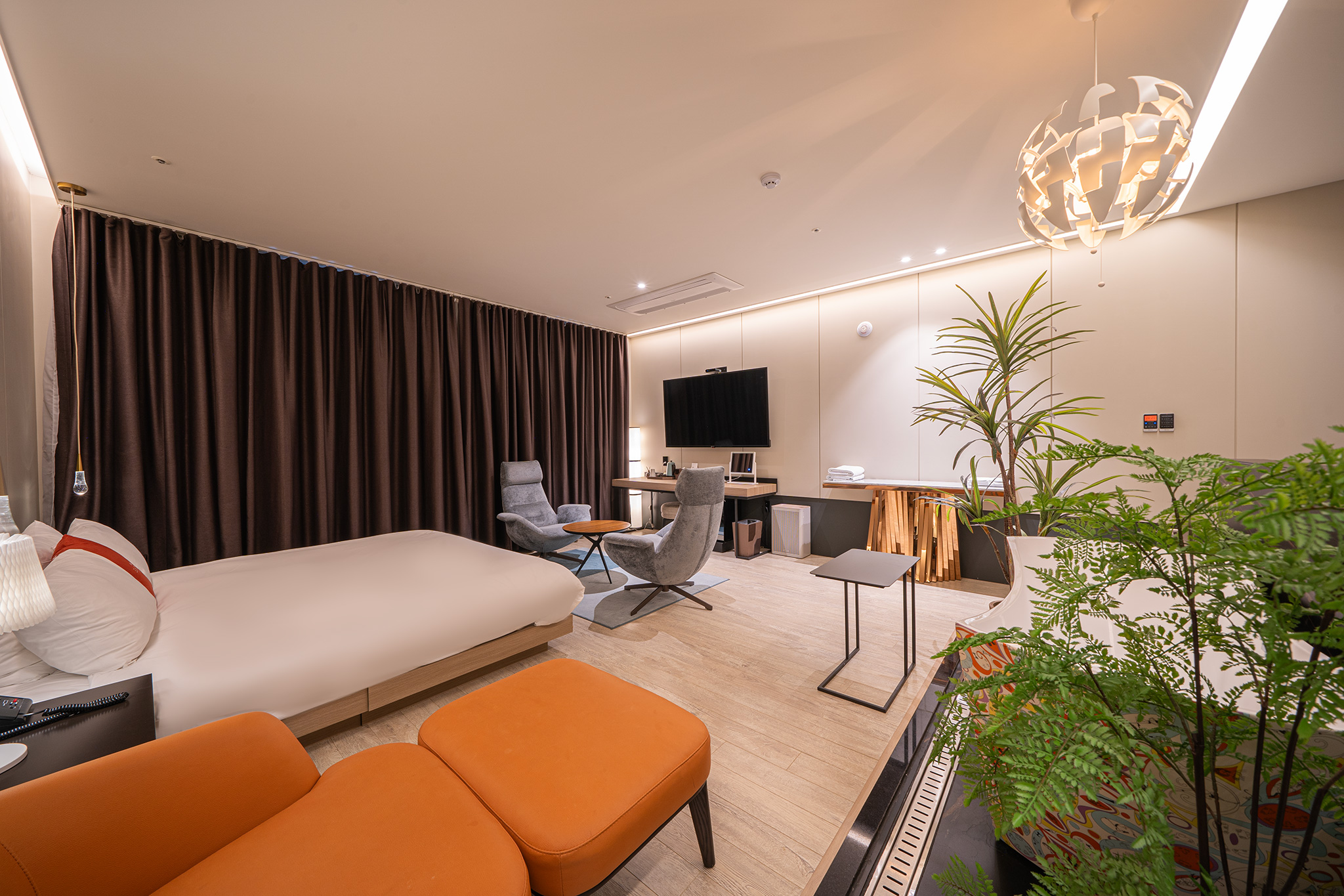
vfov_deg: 90.0
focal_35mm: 12
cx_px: 672
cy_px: 448
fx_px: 448
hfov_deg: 112.6
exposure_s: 1.6
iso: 100
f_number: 10
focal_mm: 12
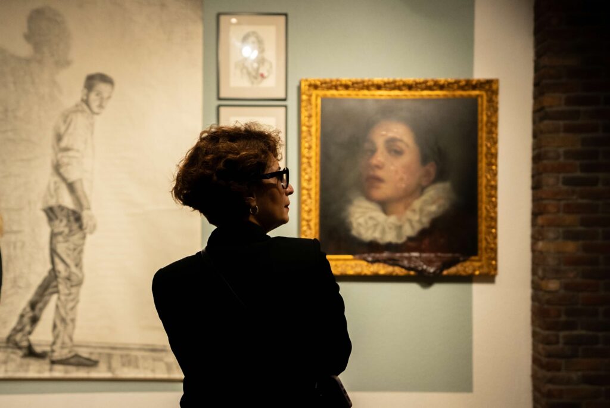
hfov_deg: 54.4
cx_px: 305
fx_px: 593
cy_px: 204
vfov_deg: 37.9
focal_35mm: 35
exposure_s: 1/1600
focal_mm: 35
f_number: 2.8
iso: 5000
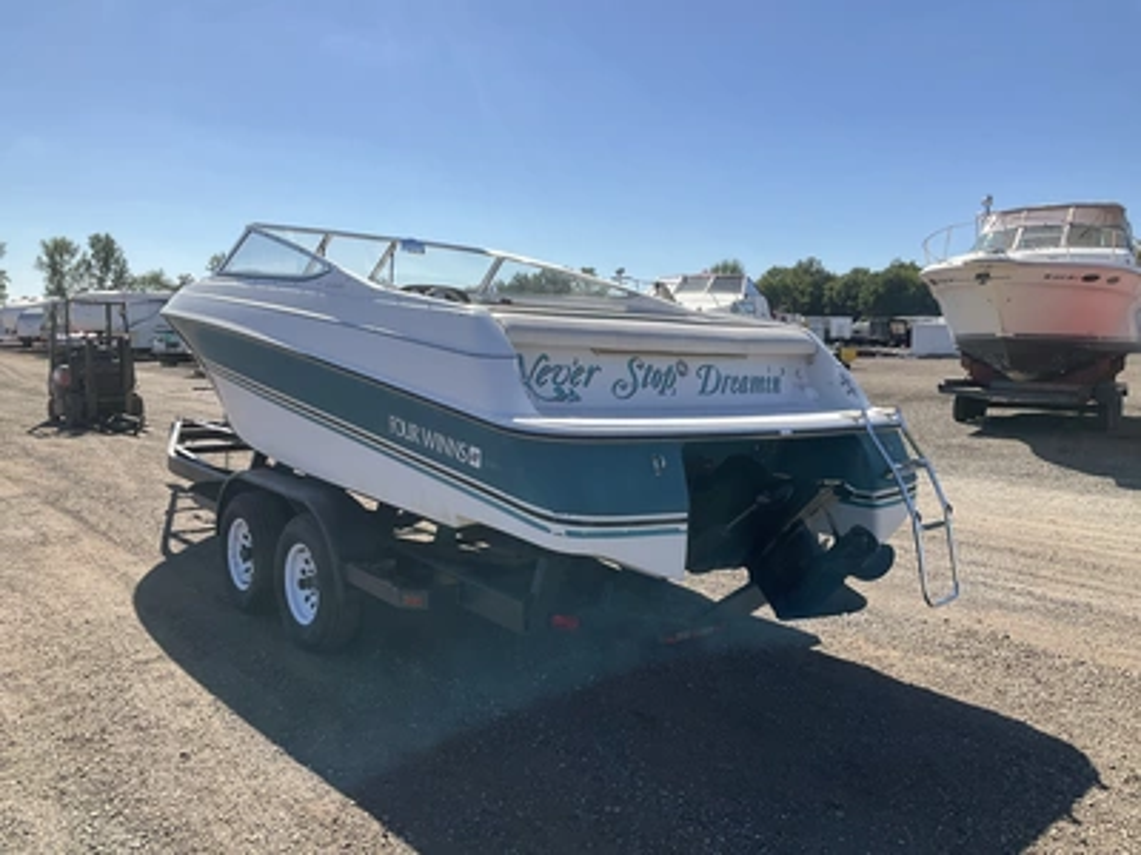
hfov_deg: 61.7
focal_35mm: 29
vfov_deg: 48.2
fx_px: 956
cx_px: 570
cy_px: 428
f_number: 1.8
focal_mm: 3
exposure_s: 1/2320
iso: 25
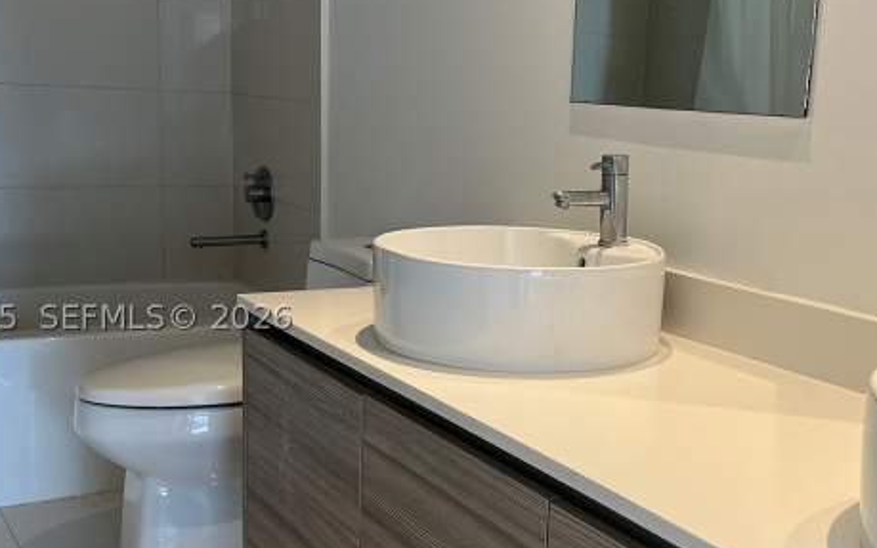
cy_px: 317
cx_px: 585
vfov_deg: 26.8
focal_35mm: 48
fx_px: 1147
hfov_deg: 41.3
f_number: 1.5
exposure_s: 1/120
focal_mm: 5.7
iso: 64
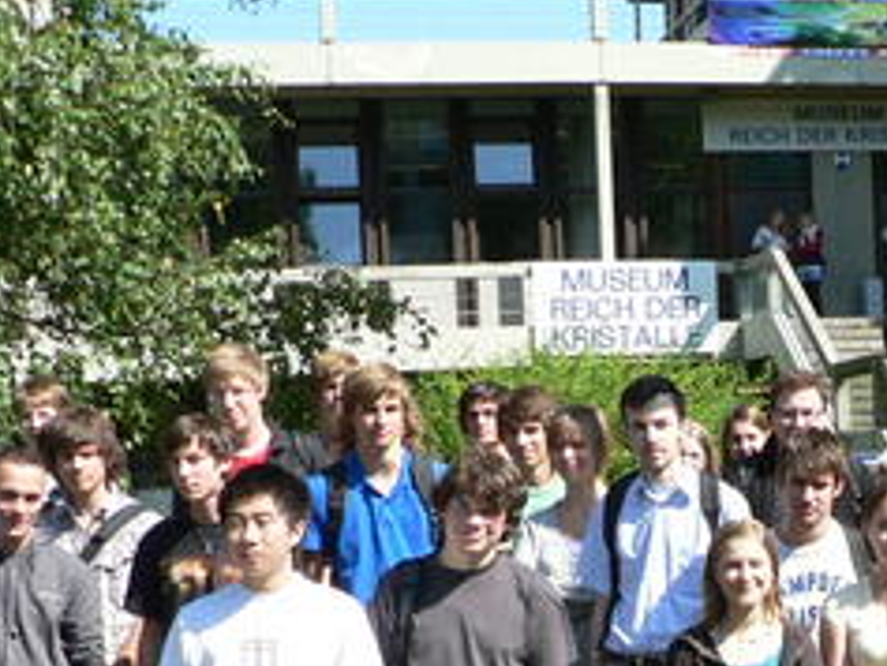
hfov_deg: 20.2
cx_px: 1063
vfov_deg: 15.8
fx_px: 2333
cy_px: 737
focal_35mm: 91
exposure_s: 1/250
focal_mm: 6
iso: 80
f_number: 4
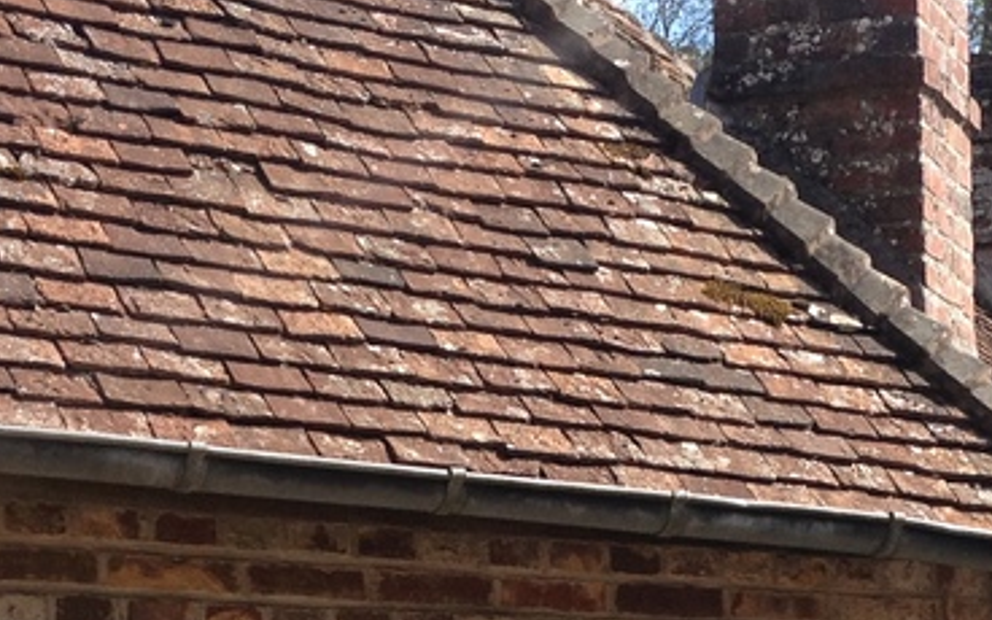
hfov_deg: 17.2
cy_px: 760
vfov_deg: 10.6
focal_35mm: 121
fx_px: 3271
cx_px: 709
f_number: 2.4
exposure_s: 1/800
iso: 50
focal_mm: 4.28
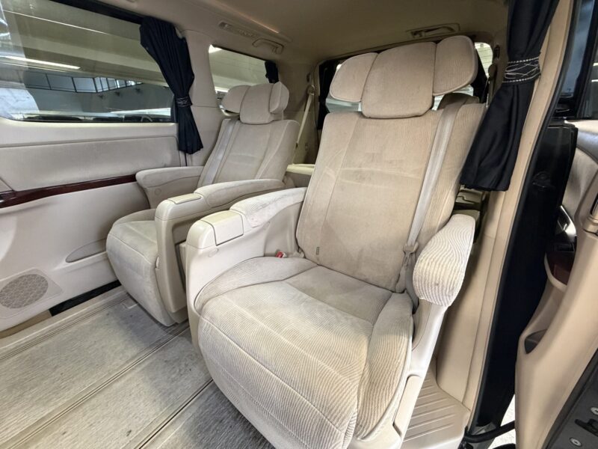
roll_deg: -0.3
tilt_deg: -21.5
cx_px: 299
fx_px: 242
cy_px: 224
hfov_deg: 102.1
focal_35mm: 14
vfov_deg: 85.7
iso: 400
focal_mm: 2.22
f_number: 2.2
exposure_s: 1/50
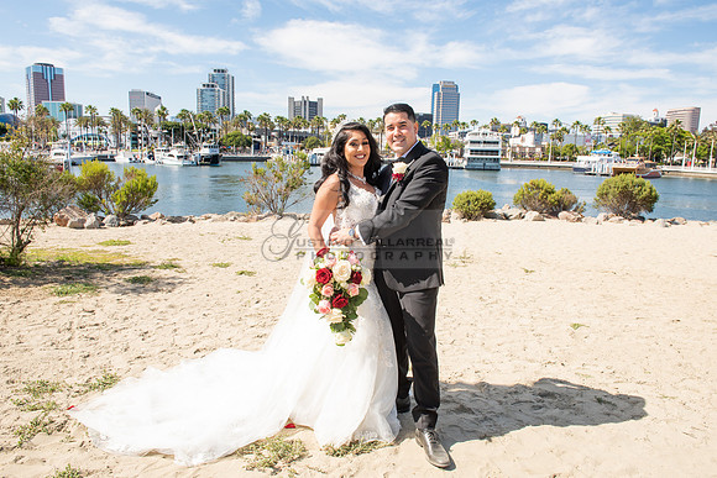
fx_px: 478
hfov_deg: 73.7
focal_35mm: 24
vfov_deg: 53.2
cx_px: 358
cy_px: 239
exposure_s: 1/200
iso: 200
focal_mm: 24
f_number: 11
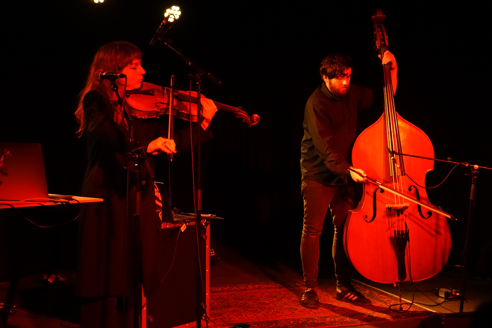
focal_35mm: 48
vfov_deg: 28.1
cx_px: 246
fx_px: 656
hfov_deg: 41.1
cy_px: 164
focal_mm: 17.48
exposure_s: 1/50
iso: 2000
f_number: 3.2
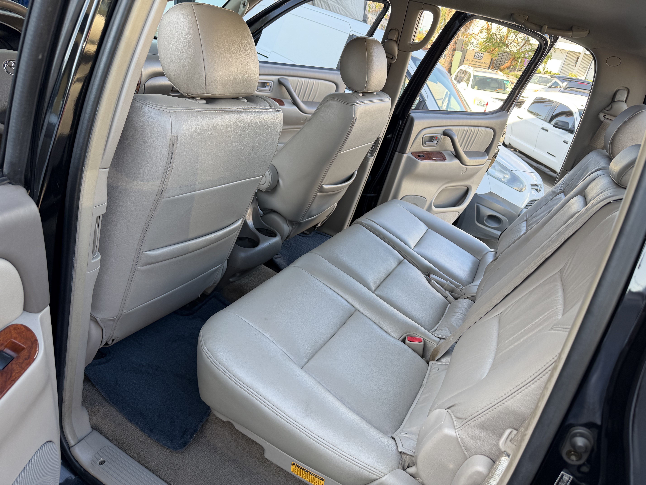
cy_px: 242
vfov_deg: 56.8
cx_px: 323
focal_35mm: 24
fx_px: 448
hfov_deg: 71.6
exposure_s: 1/170
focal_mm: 6.76
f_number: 1.78
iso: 64
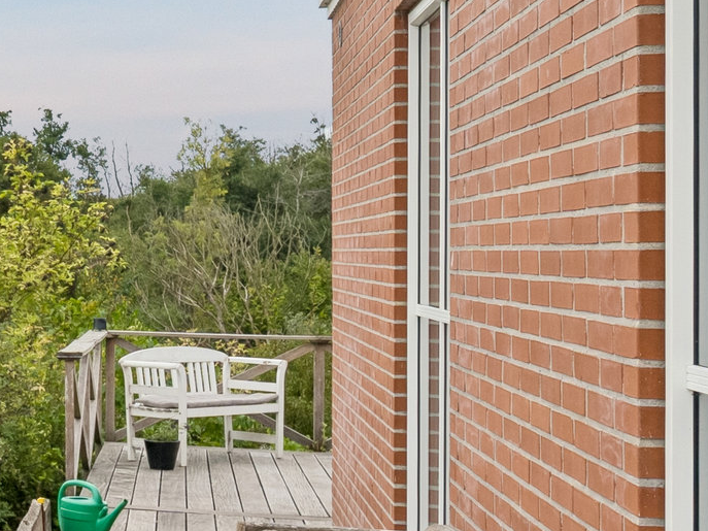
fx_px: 1718
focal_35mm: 84
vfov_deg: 17.6
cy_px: 293
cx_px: -452
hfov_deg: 19.3
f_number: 8
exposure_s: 1/400
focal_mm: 20
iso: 500
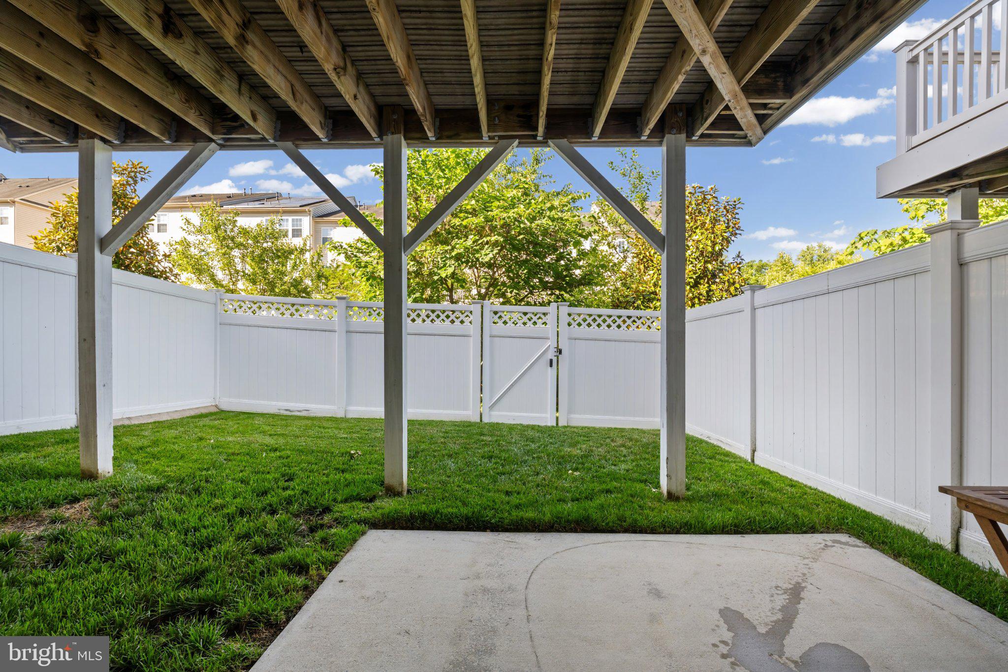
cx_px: 504
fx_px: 448
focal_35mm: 16
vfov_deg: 73.7
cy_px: 336
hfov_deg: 96.8
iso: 500
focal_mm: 16
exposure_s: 1/125
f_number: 8
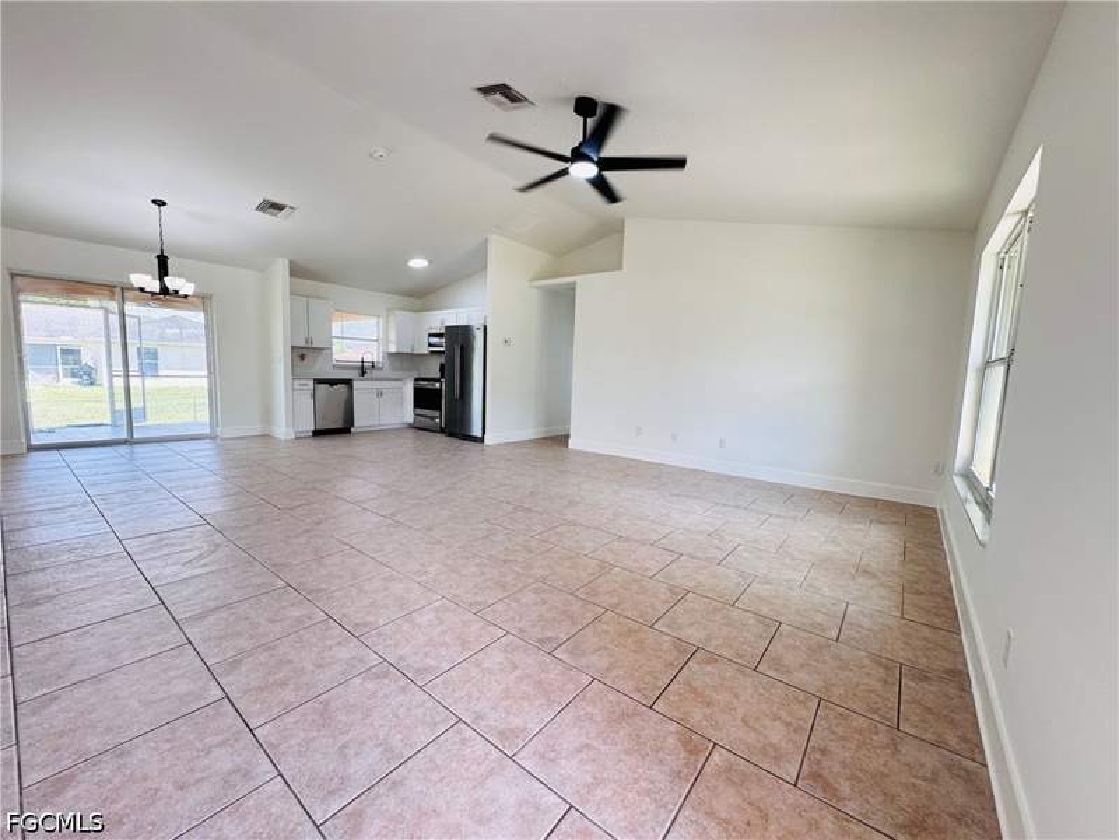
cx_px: 560
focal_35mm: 14
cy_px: 420
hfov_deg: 102.1
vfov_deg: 85.7
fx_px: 453
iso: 160
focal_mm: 2.22
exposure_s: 1/120
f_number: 2.2
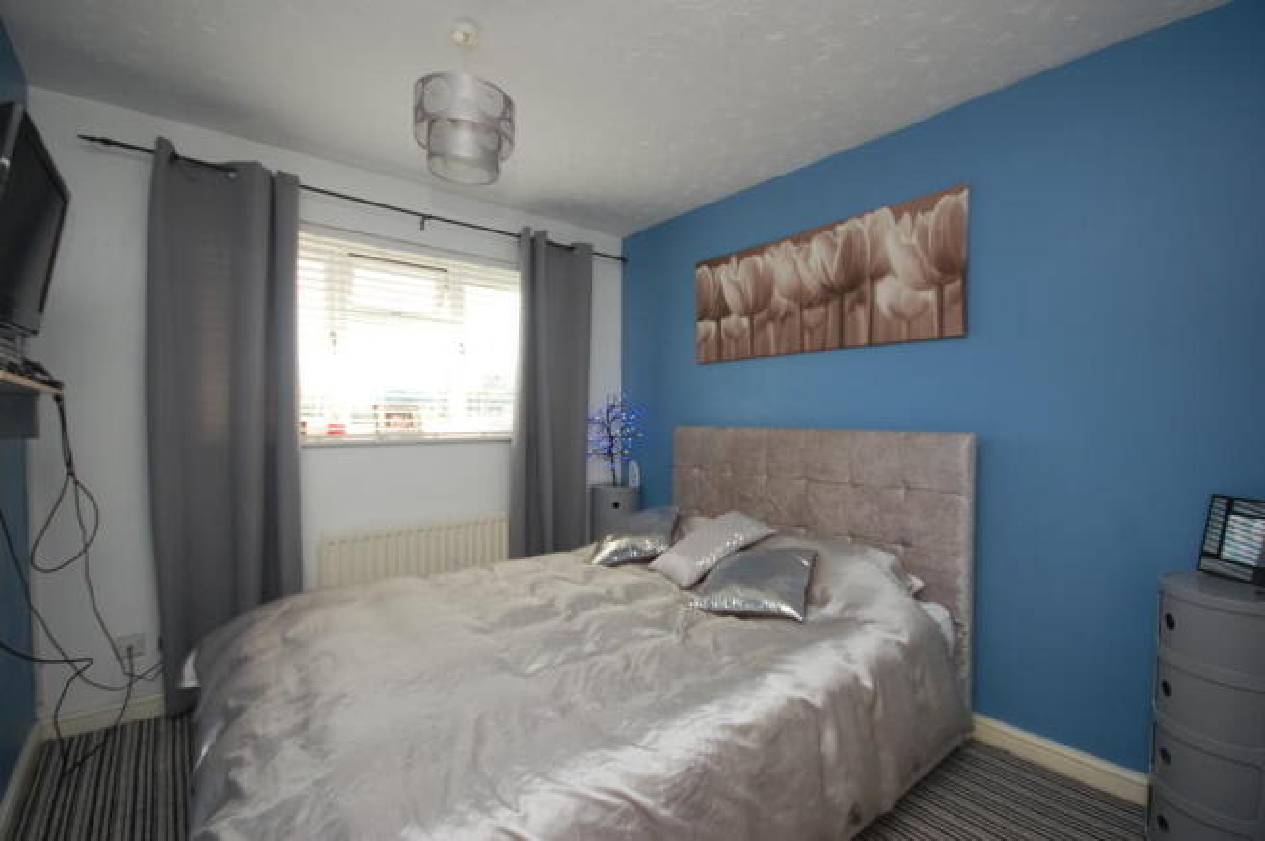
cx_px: 632
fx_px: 527
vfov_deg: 77.2
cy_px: 420
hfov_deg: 100.4
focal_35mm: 15
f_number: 4
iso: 200
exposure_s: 1/60
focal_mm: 10
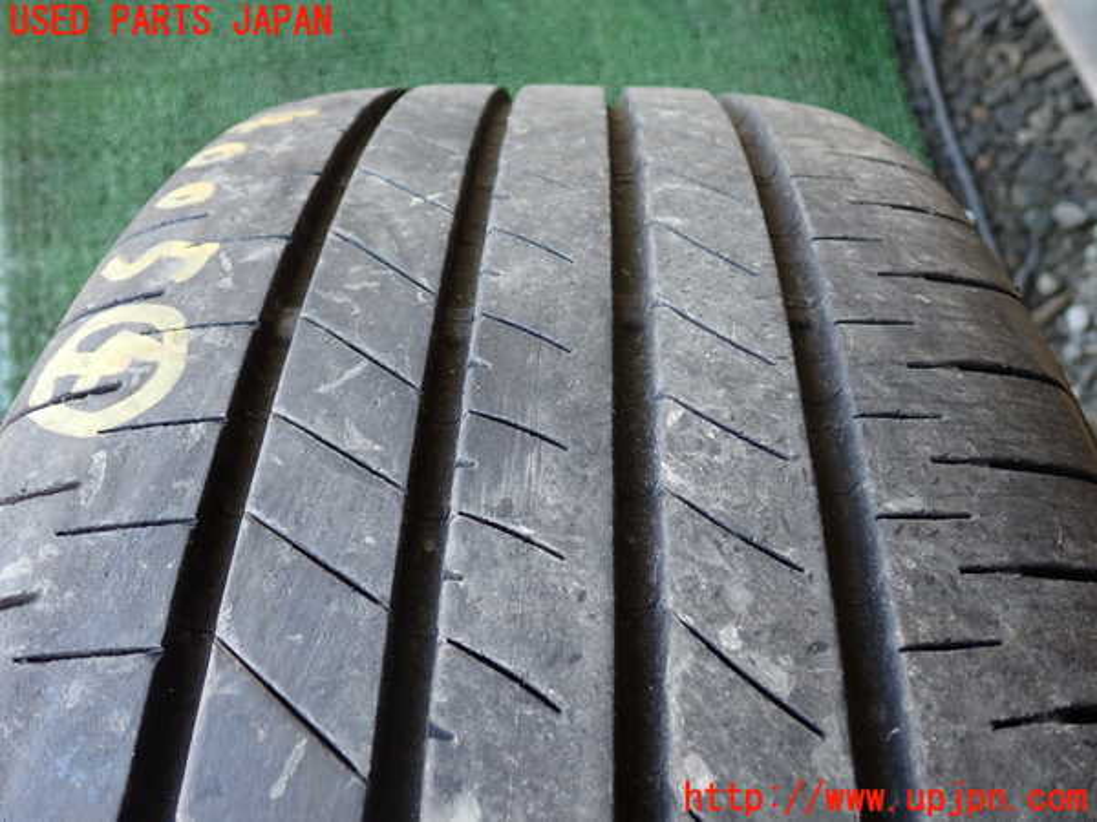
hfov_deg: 60.0
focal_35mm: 30
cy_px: 411
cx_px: 548
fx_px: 951
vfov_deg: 46.8
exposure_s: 1/60
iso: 200
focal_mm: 5.4
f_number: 2.3
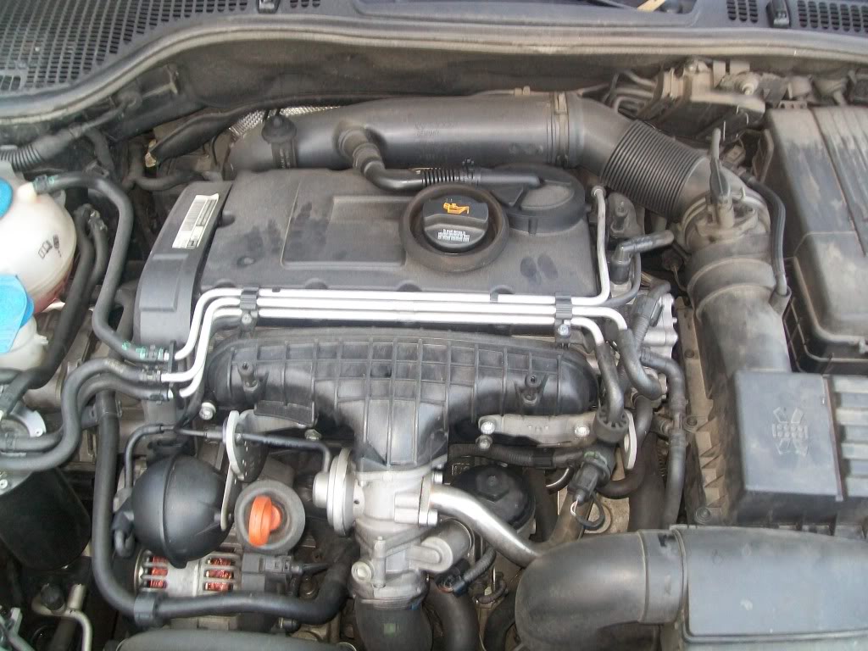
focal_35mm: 36
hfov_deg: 51.4
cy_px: 326
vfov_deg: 39.7
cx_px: 434
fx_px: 903
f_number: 2.7
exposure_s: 1/60
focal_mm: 6
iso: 160
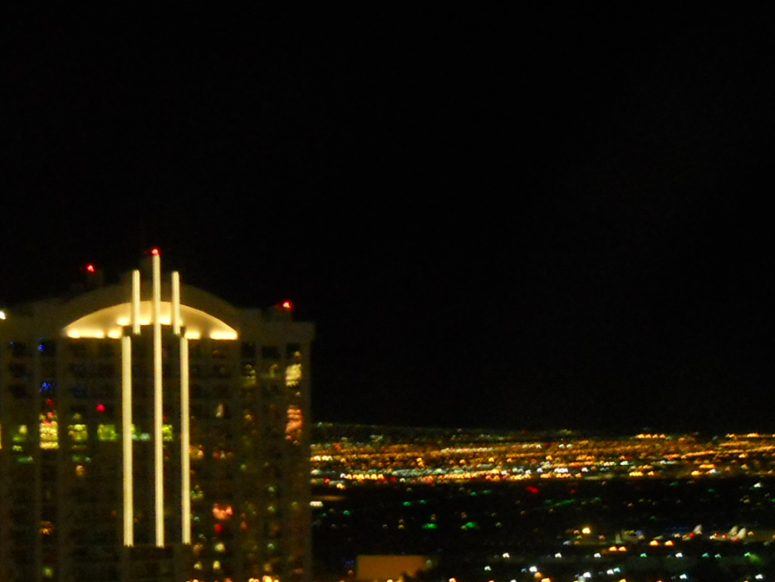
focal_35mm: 90
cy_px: 551
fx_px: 2015
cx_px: 335
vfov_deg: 16.2
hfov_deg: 21.8
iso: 400
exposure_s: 1/2
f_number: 3.1
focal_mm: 6.72
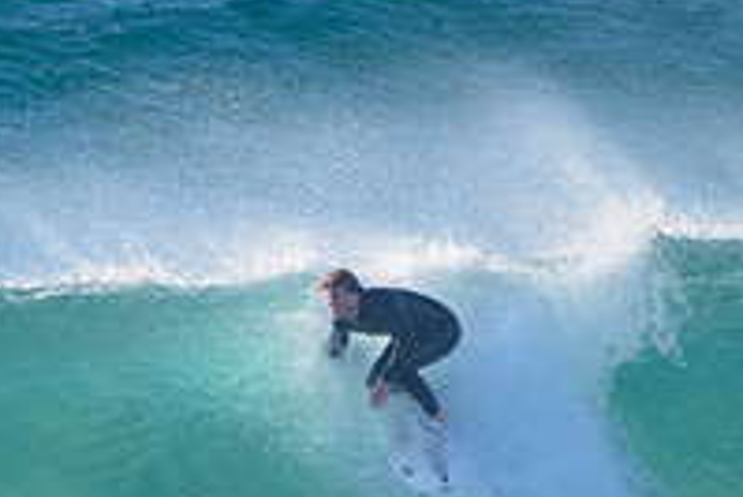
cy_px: 414
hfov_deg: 1.2
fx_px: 36804
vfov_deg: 0.8
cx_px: 282
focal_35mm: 1782
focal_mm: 500
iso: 450
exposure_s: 1/2000
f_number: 5.6
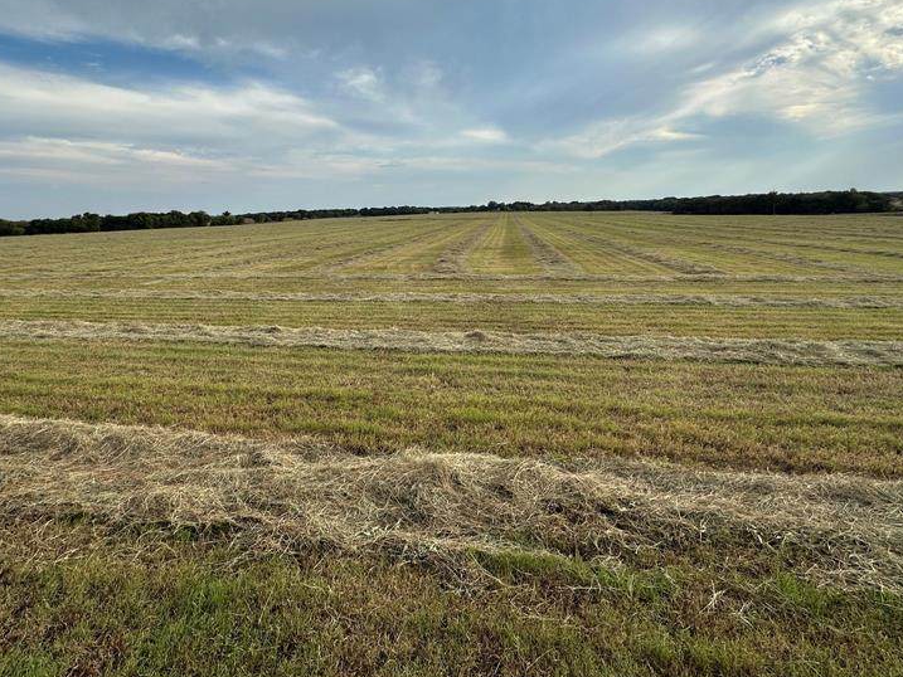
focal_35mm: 20
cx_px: 393
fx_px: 522
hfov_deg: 81.3
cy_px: 244
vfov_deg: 64.8
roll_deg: +2.0
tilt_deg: -3.7
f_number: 2.2
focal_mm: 2.22
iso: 50
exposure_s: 1/1742
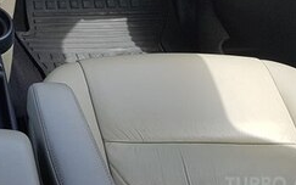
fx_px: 605
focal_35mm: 75
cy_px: -96
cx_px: -79
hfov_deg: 24.3
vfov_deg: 15.9
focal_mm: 4.2
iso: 40
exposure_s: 1/358
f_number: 1.7
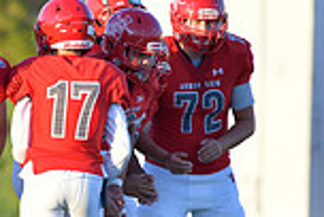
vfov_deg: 1.2
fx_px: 10298
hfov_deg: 1.8
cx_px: 9
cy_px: 176
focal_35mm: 1142
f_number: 3.5
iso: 400
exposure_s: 1/1250
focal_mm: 300
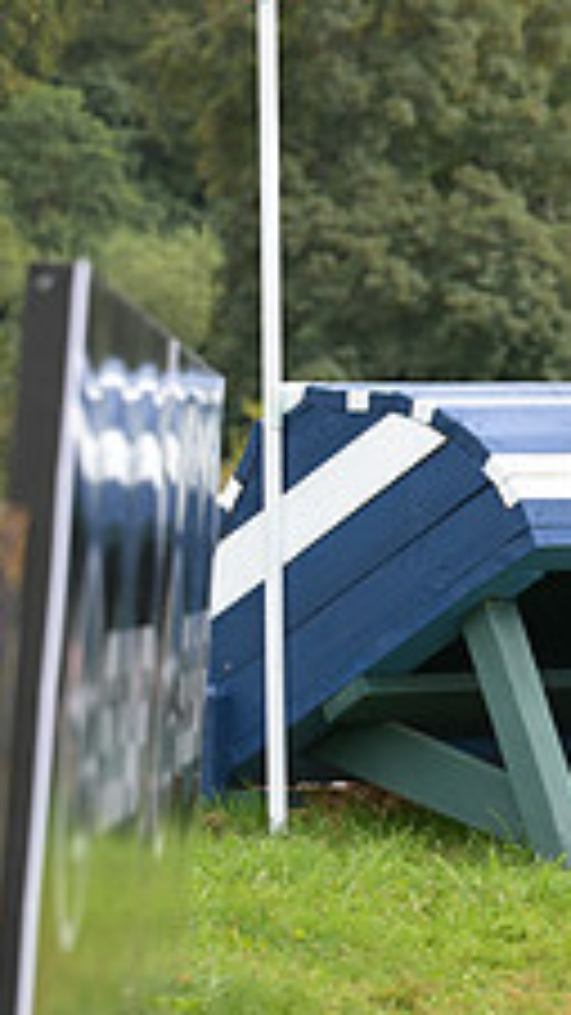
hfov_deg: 3.4
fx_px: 9428
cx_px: 1254
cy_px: 312
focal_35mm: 350
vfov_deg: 6.2
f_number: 5.6
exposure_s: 1/1250
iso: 1100
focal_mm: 130
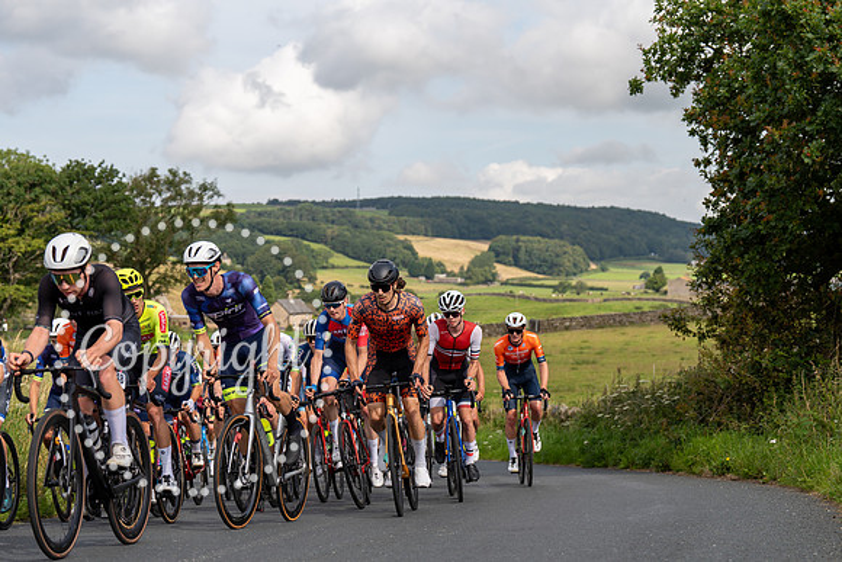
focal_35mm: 70
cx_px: 421
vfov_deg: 19.5
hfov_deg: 28.8
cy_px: 281
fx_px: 1638
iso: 100
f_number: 4
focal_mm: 70
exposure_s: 1/1000
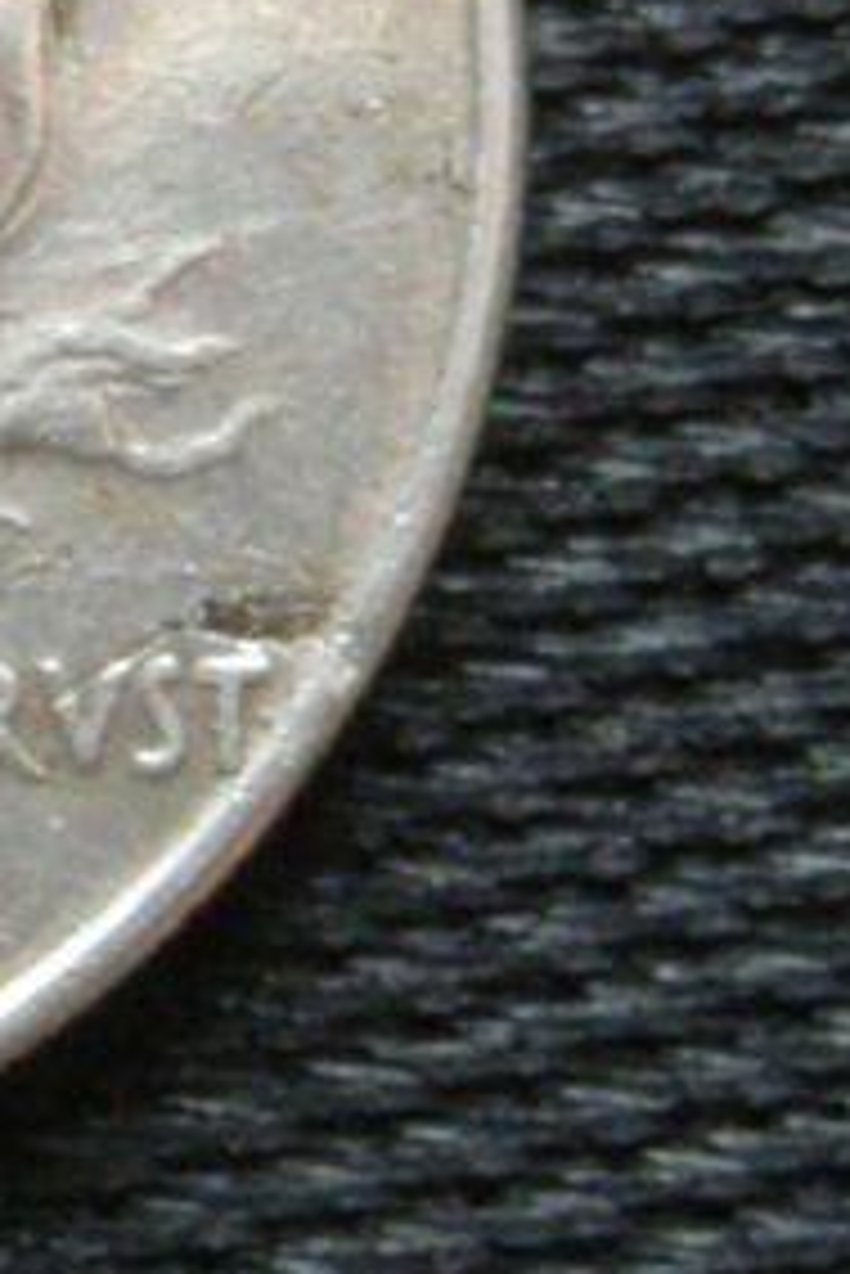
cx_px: -666
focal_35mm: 279
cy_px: 113
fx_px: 9868
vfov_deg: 7.4
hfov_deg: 4.9
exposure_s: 1/48
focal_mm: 12.3
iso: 249
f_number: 3.9
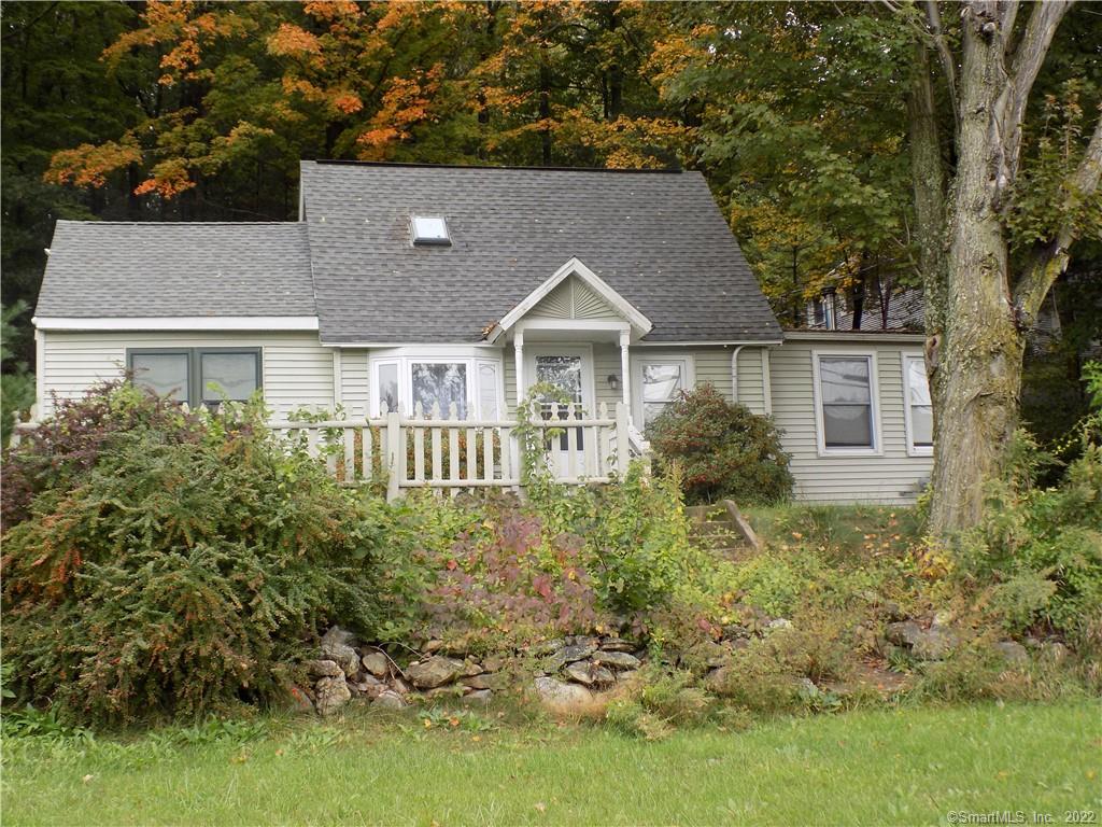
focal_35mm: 46
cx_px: 551
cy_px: 414
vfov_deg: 31.5
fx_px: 1464
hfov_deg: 41.2
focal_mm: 8.1
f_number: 3.7
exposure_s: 1/80
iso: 80
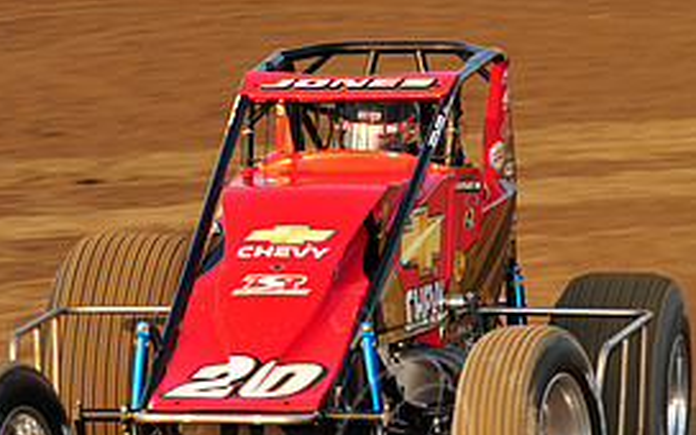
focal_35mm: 337
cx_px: 389
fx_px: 6392
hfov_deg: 6.2
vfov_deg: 3.9
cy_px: 223
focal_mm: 155
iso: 400
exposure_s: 1/320
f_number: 8
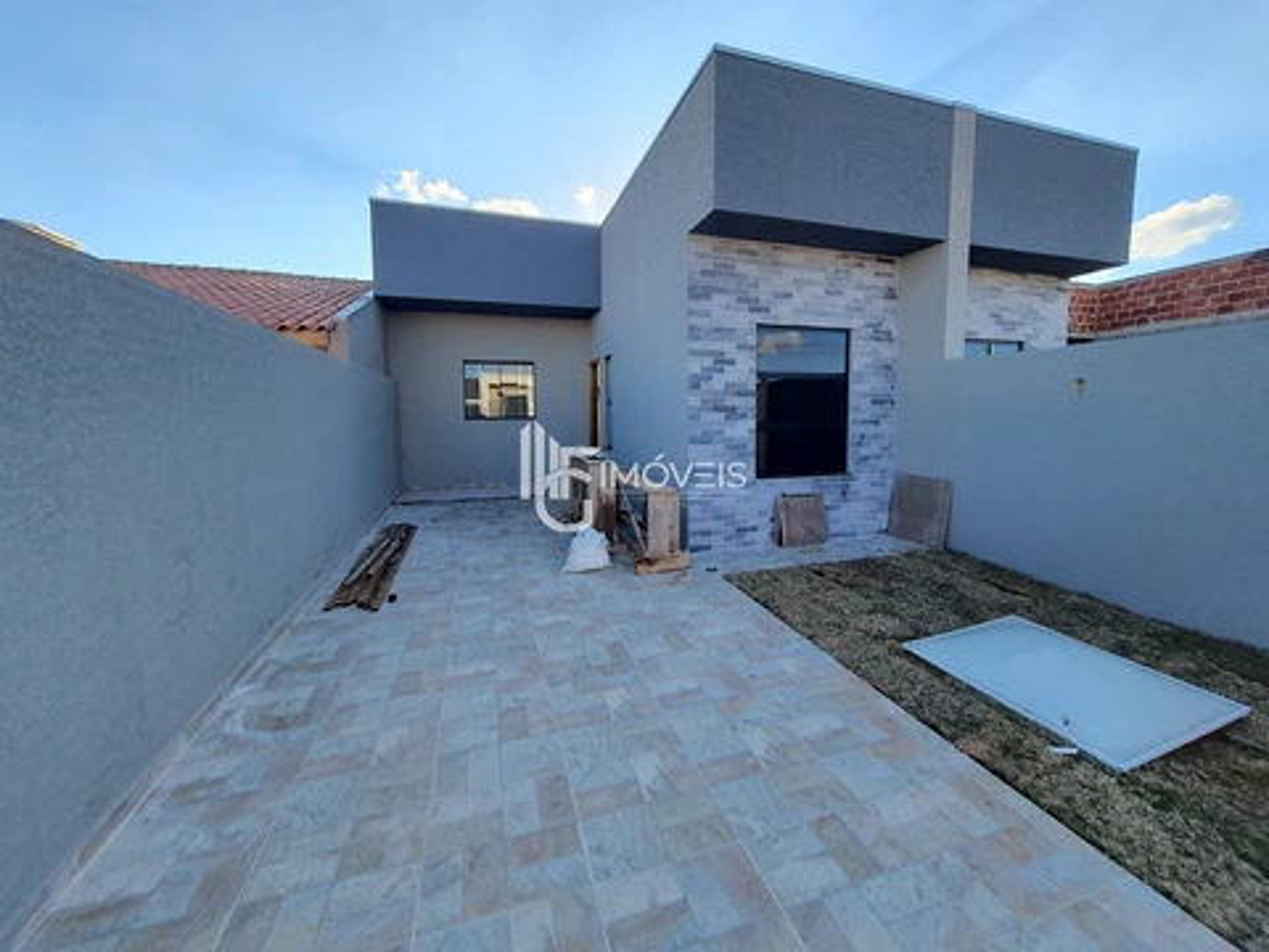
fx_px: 477
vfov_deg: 89.9
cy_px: 476
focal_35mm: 13
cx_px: 634
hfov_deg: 106.2
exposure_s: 1/622
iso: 50
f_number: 2.2
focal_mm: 1.74
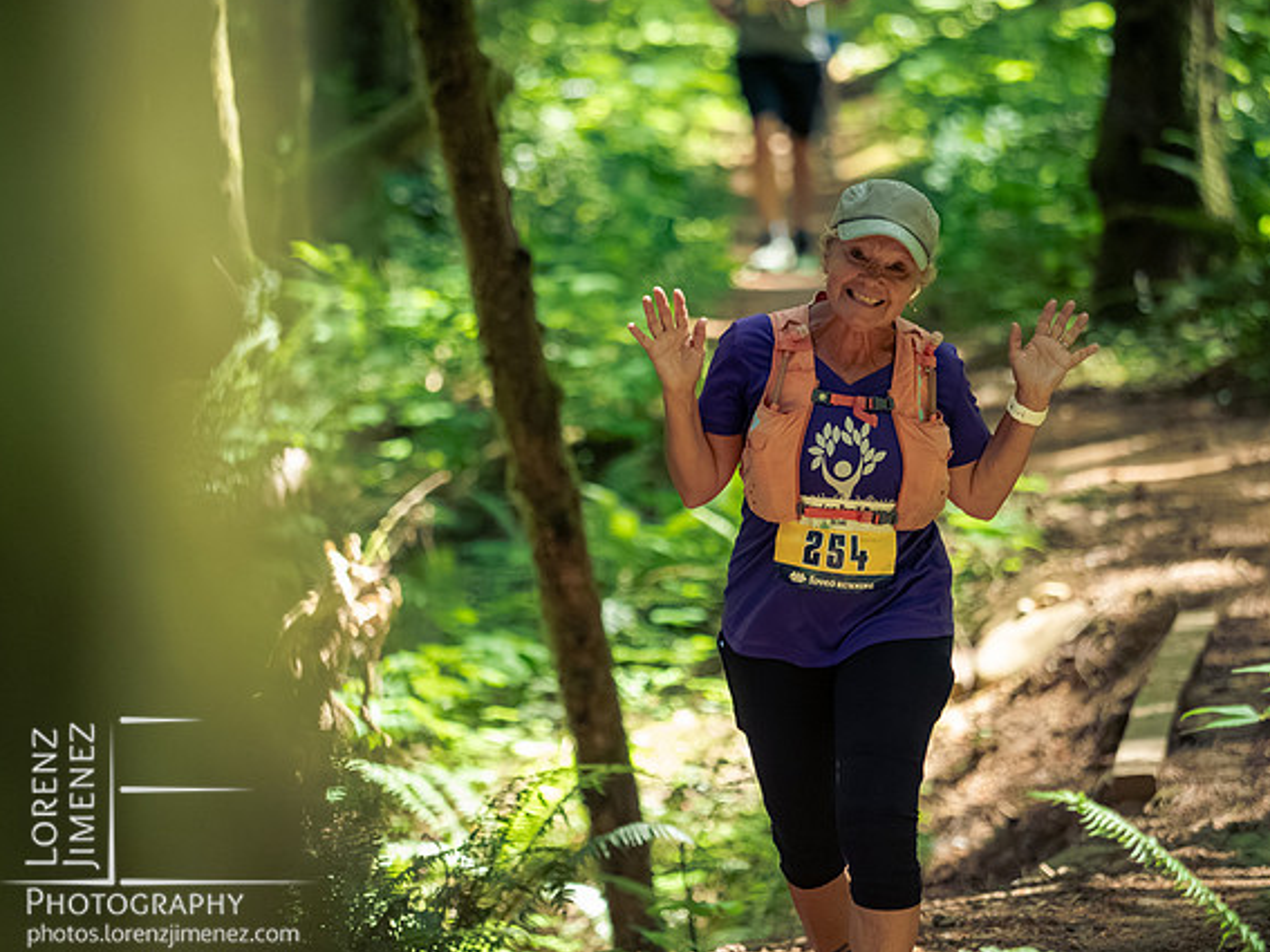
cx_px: 645
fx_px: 11261
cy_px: 474
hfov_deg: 6.5
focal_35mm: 307
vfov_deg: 4.8
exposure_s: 1/800
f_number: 2.8
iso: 4000
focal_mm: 150
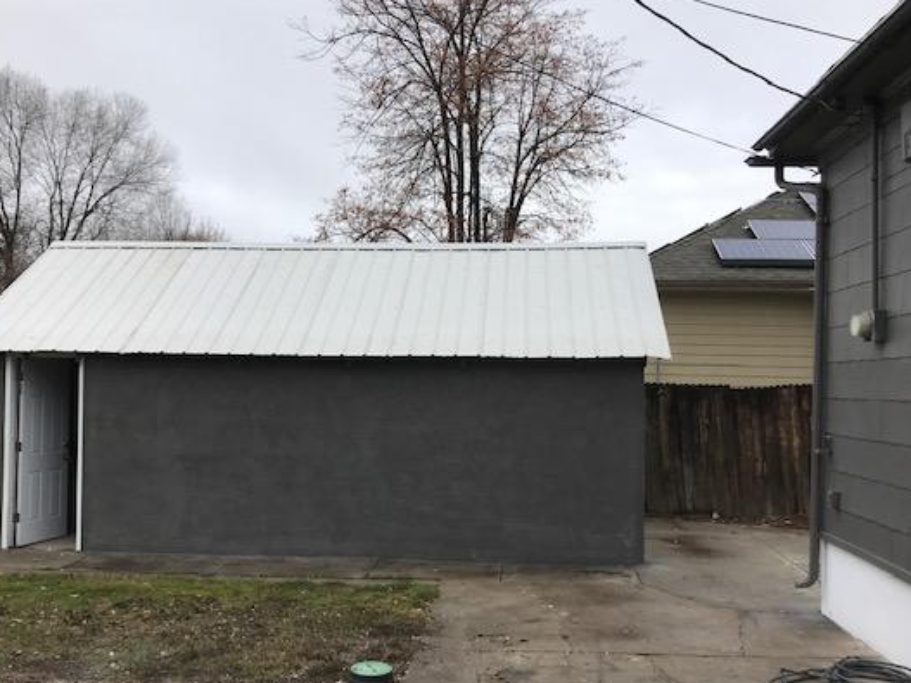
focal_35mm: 34
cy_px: 361
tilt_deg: +2.3
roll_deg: -0.6
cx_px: 448
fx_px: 895
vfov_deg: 41.8
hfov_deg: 54.0
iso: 20
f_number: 1.8
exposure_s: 1/1429
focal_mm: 3.99
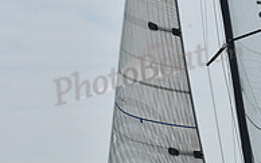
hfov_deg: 9.7
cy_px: 246
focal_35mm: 213
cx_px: 313
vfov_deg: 6.1
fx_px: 1514
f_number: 13
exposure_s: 1/800
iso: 250
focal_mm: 70
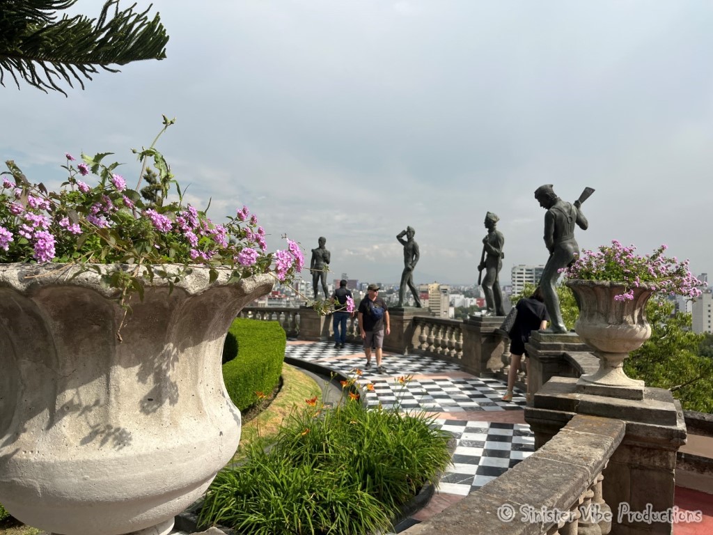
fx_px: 536
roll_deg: -1.0
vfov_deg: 53.1
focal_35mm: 26
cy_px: 268
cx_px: 356
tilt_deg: +0.5
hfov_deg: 67.3
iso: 50
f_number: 1.6
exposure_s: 1/4651
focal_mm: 5.1
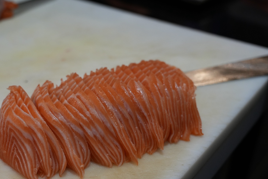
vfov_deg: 25.5
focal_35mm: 53
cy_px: 92
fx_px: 395
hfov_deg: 37.2
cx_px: 94
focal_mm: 40
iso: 2000
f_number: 4
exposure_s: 1/160
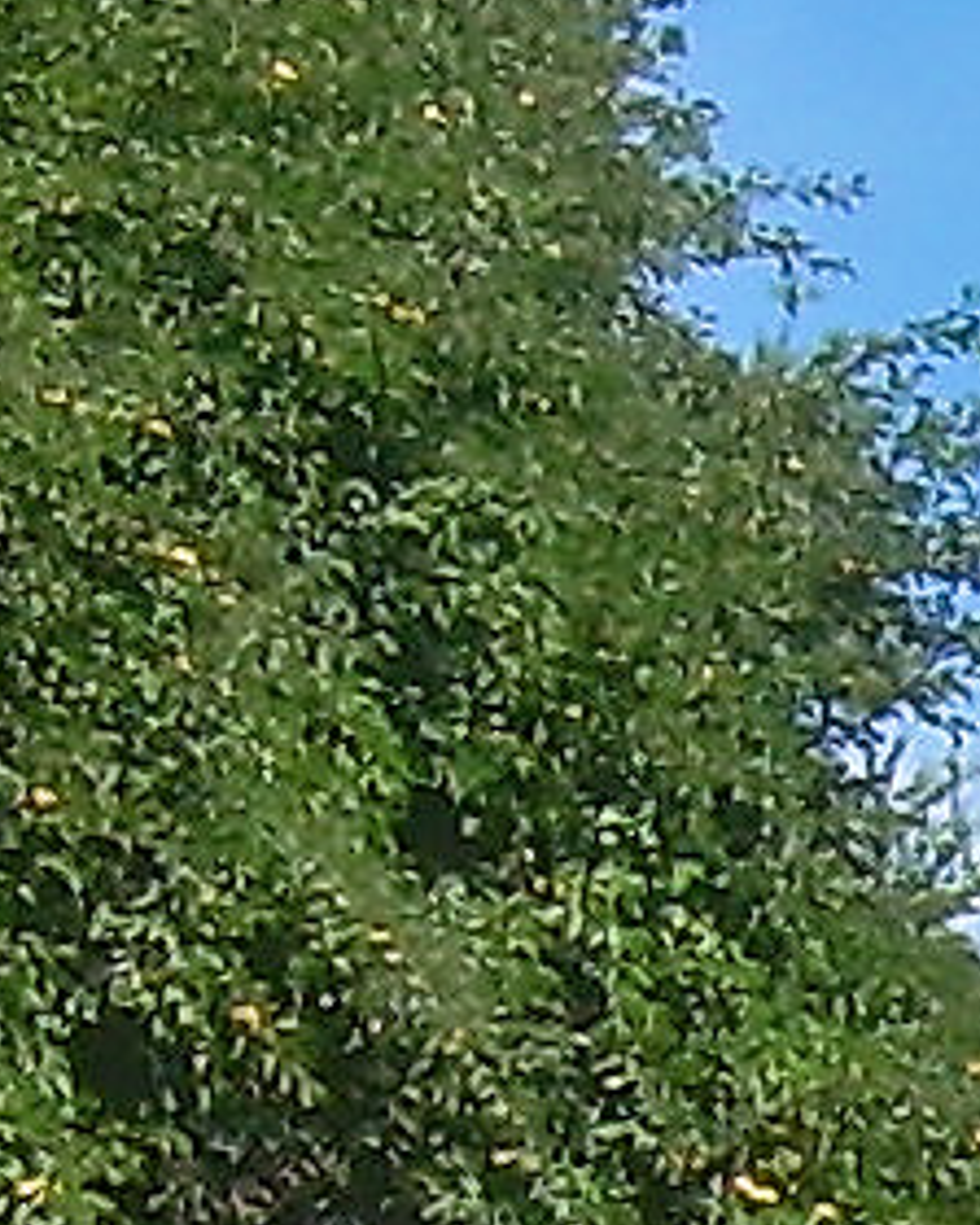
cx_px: 3815
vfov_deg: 4.3
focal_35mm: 452
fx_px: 16387
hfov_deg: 3.3
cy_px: 1851
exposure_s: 1/250
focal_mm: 9.6
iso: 50
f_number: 5.5
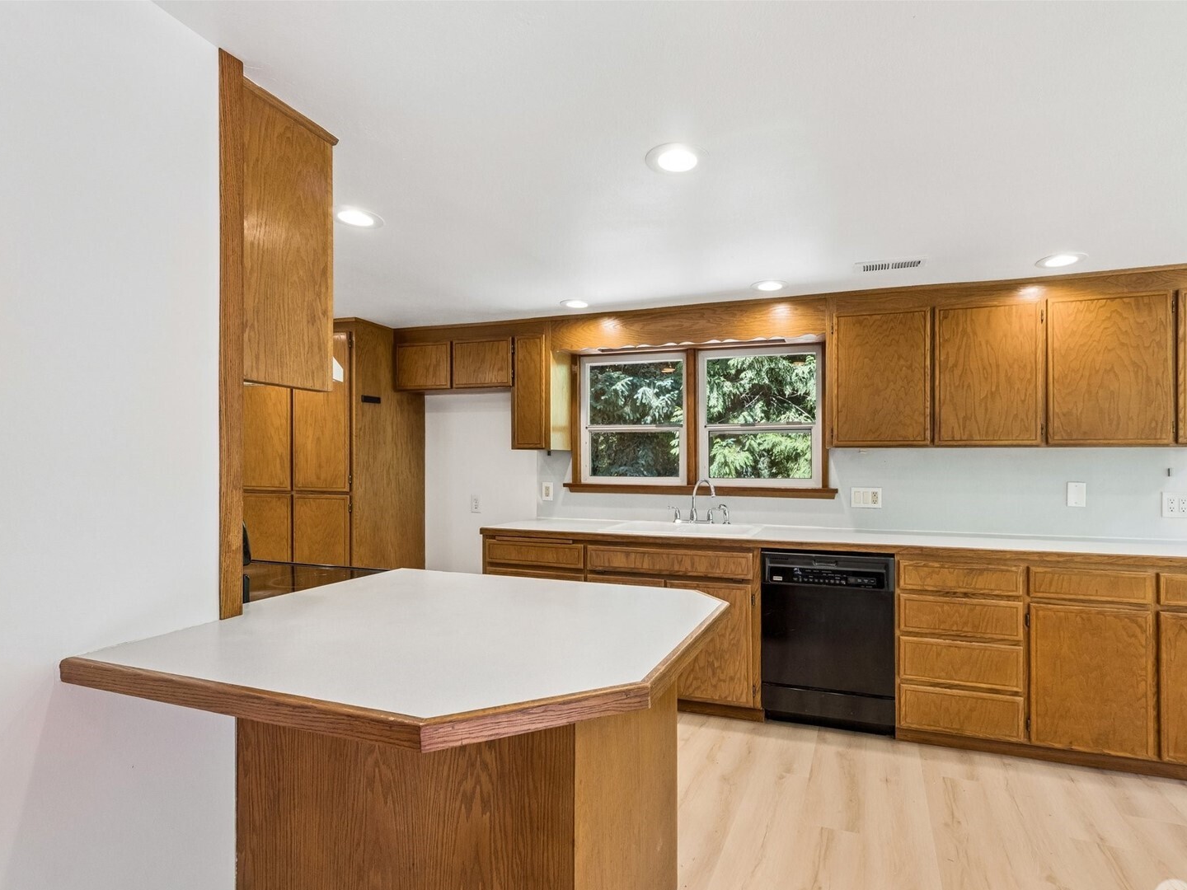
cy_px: 465
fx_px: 583
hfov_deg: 90.7
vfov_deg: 74.7
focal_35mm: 17
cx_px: 654
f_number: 9
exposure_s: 1/13
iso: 250
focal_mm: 10
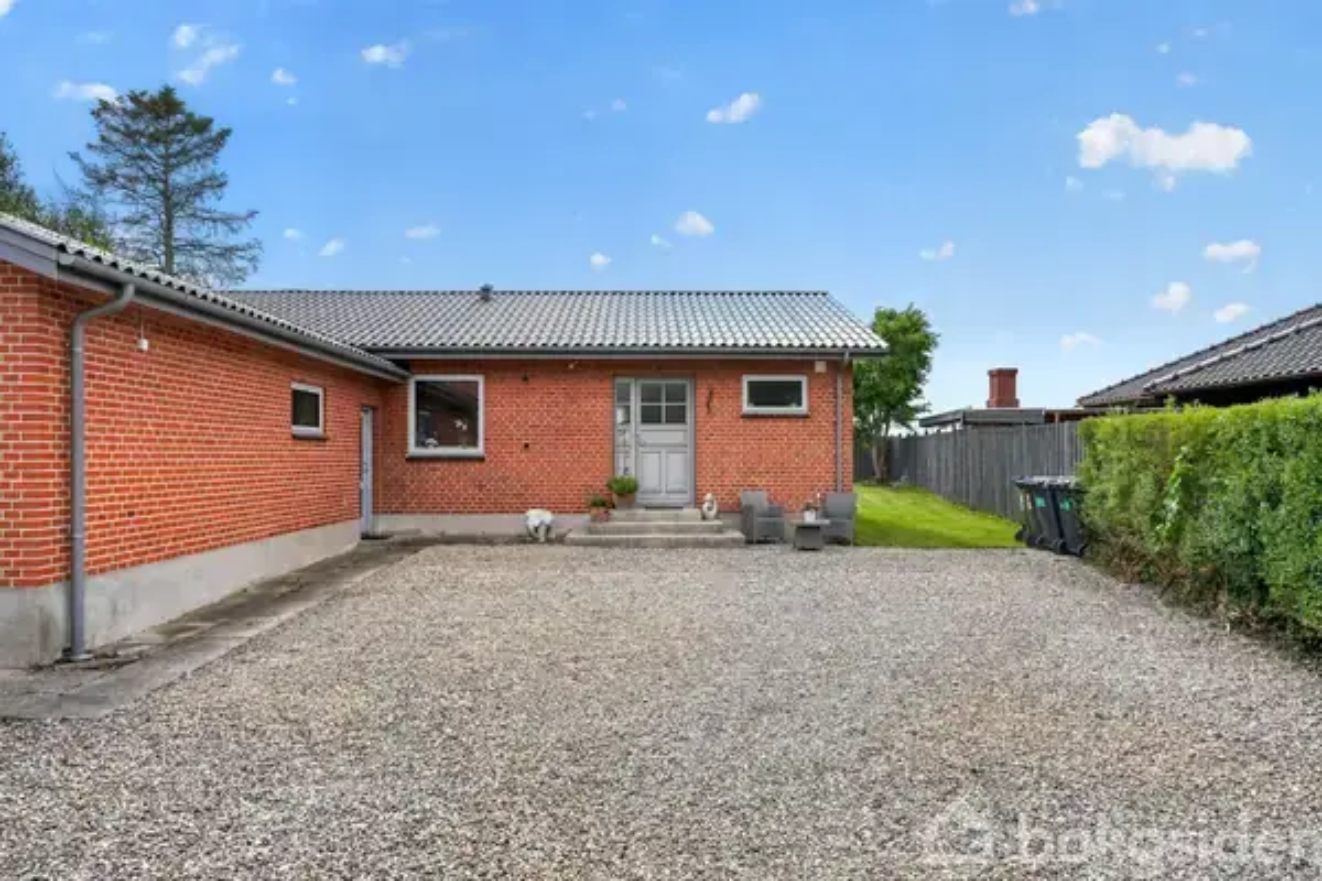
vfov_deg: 55.1
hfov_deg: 76.1
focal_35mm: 23
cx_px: 661
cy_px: 440
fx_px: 845
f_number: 8
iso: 400
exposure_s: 1/250
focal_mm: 23
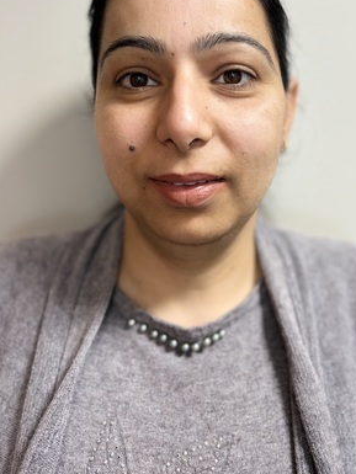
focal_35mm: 36
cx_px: 204
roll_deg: -1.4
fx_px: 493
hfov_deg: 39.6
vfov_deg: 50.9
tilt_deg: -7.9
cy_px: 182
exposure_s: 1/50
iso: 80
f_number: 1.6
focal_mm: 5.96
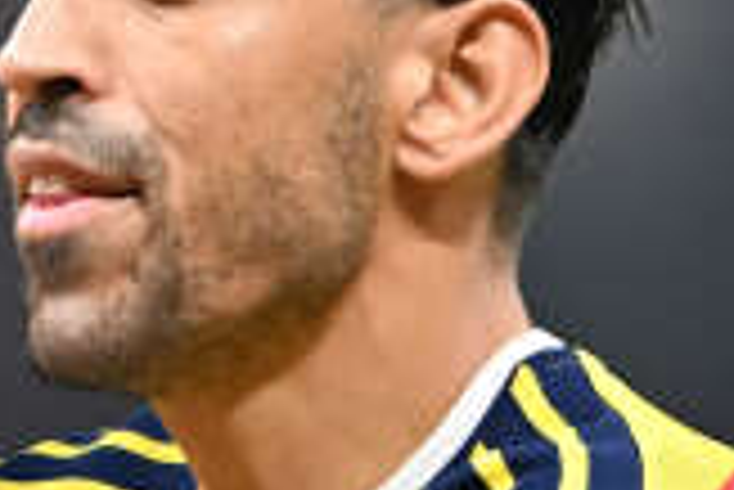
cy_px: 870
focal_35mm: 3142
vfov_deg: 0.4
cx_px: 162
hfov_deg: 0.7
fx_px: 64117
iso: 1600
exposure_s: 1/1250
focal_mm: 400
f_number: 2.8
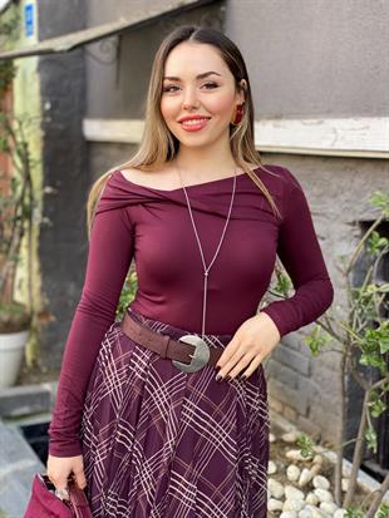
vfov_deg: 36.8
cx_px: 194
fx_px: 779
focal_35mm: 52
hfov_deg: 28.0
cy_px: 259
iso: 40
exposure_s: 1/122
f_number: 2
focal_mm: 6
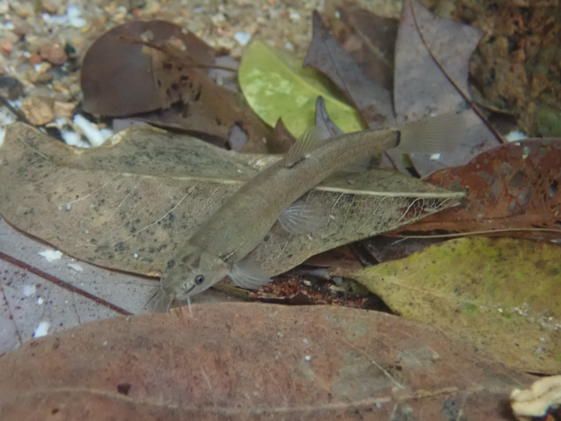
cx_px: 280
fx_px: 859
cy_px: 210
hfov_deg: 36.2
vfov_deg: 27.5
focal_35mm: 53
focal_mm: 9.61
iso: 1600
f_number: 3.4
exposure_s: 1/40
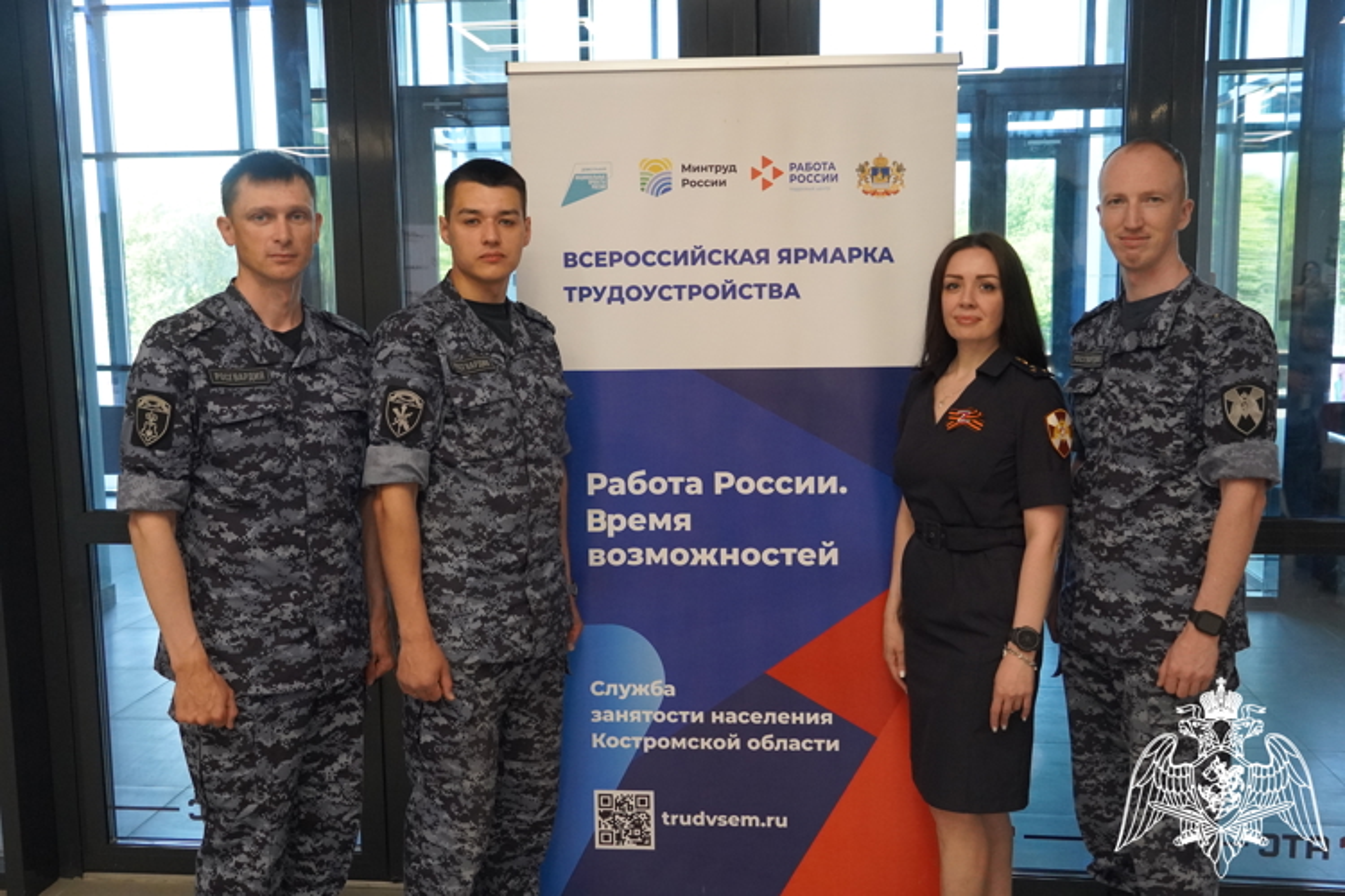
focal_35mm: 36
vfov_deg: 36.9
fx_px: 1345
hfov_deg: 53.1
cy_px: 448
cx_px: 672
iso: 2500
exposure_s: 1/160
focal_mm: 24
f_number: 4
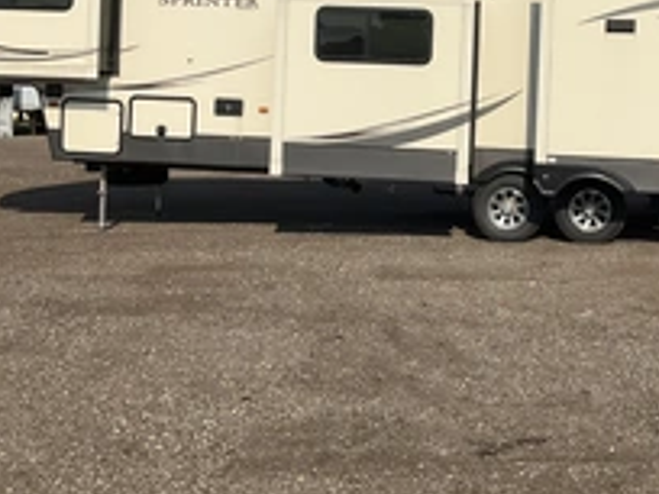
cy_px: 87
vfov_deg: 25.2
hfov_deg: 33.3
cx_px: 472
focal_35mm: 57
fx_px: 1085
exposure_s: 1/4065
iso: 25
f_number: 1.8
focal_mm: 3
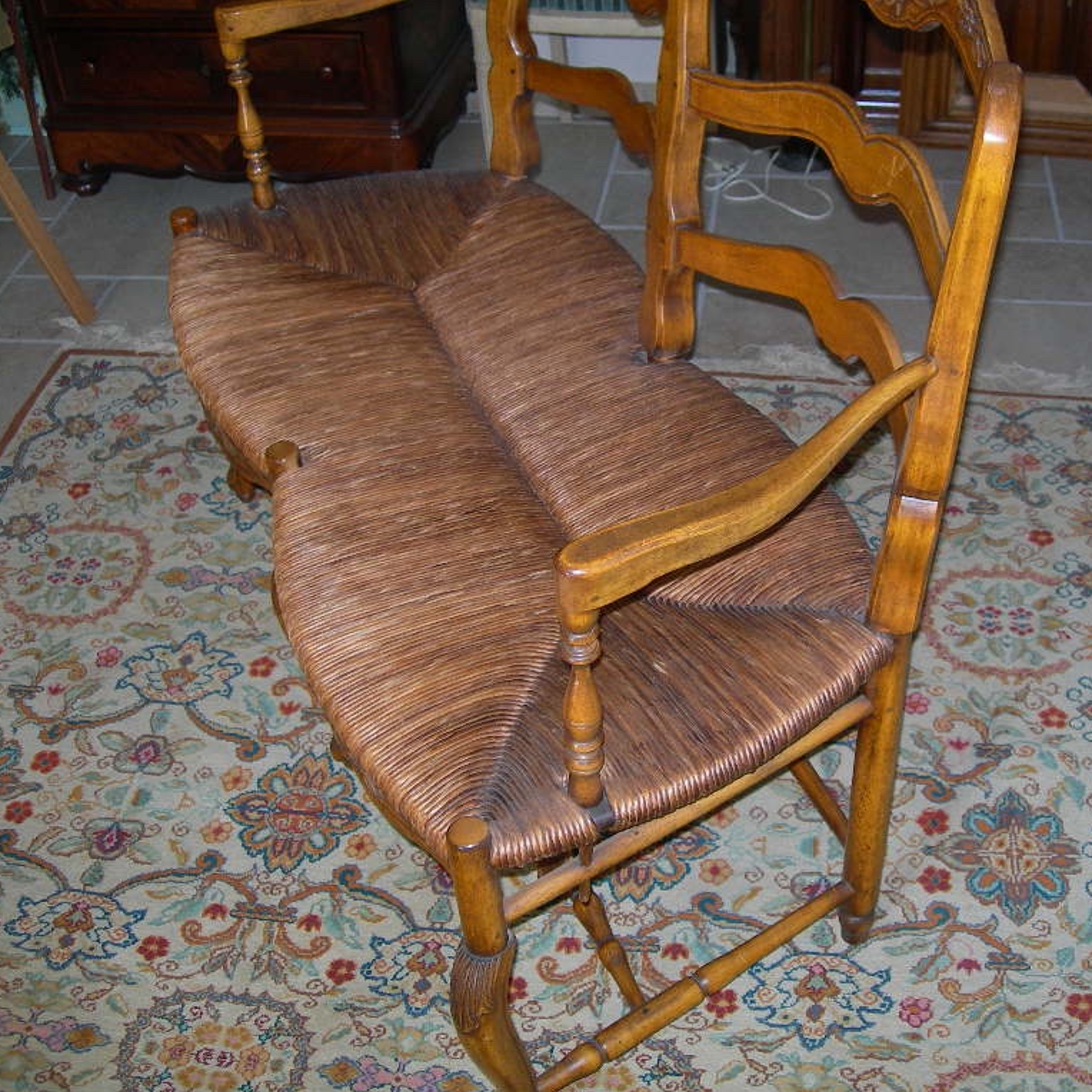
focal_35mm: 45
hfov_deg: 37.3
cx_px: 676
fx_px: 1606
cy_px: 547
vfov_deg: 37.6
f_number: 2.8
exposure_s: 1/60.1
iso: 108
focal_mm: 7.8
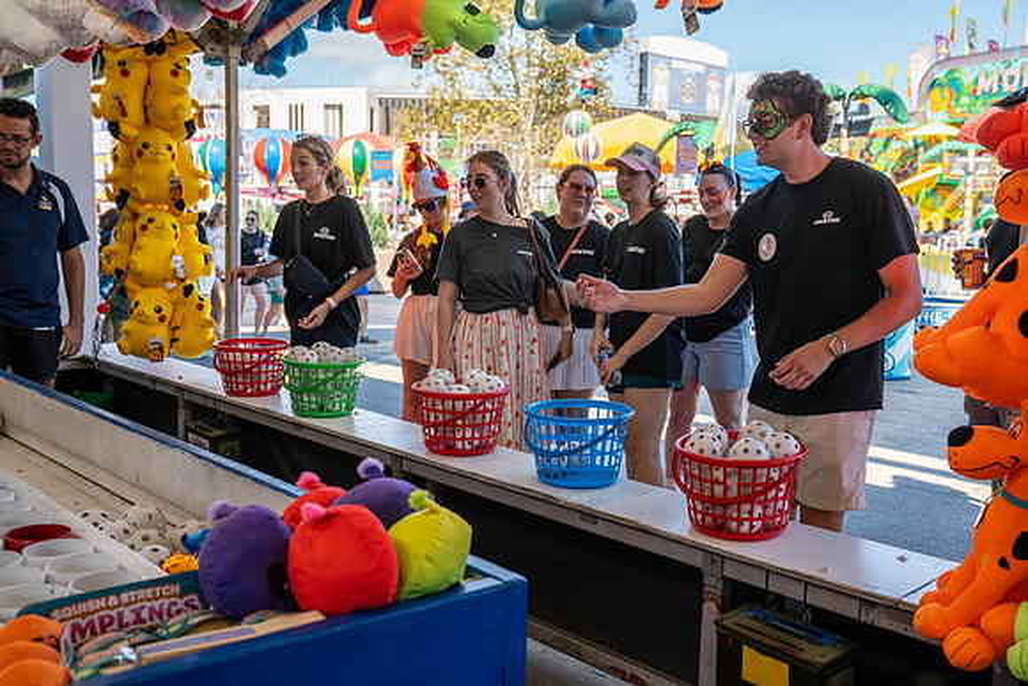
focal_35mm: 35
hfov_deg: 54.4
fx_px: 1000
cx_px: 514
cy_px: 343
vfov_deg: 37.9
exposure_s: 1/200
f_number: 4.5
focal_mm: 35
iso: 100
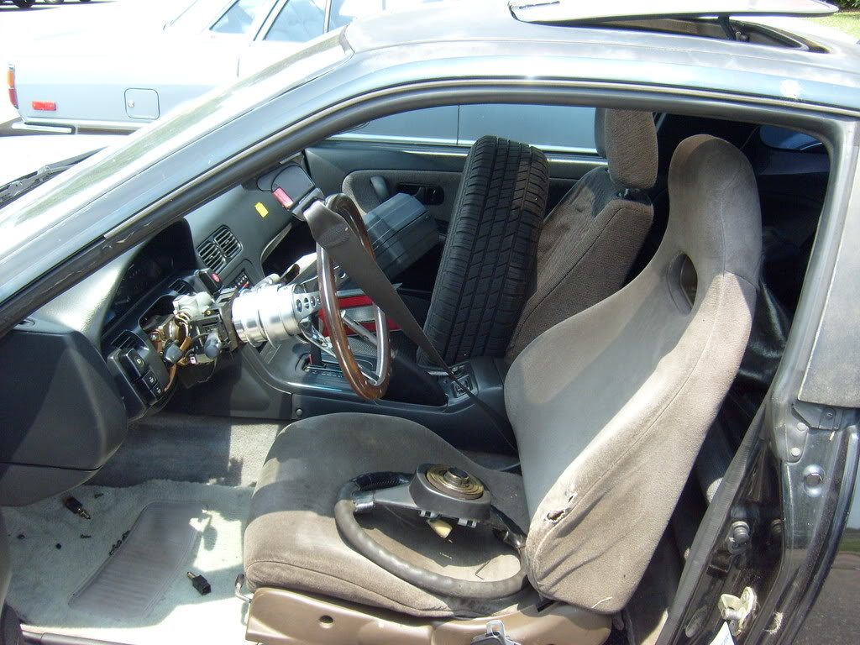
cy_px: 322
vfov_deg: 40.7
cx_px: 430
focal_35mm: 35
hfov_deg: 52.6
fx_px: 870
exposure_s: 1/350
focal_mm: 5.8
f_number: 2.8
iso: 80
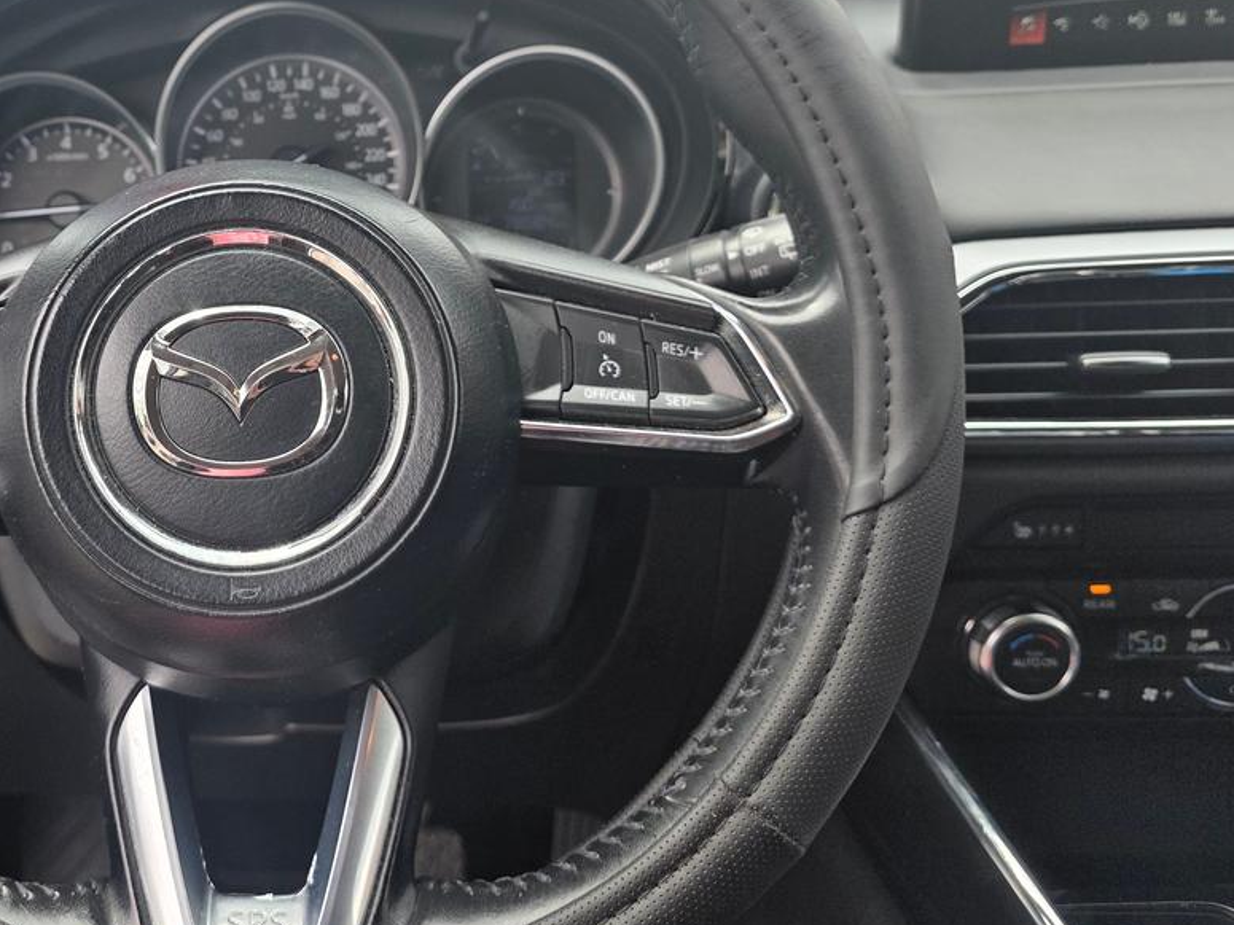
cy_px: 336
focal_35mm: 38
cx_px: 253
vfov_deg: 37.4
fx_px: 1354
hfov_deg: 46.5
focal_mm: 6.3
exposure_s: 1/359
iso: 40
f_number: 1.7
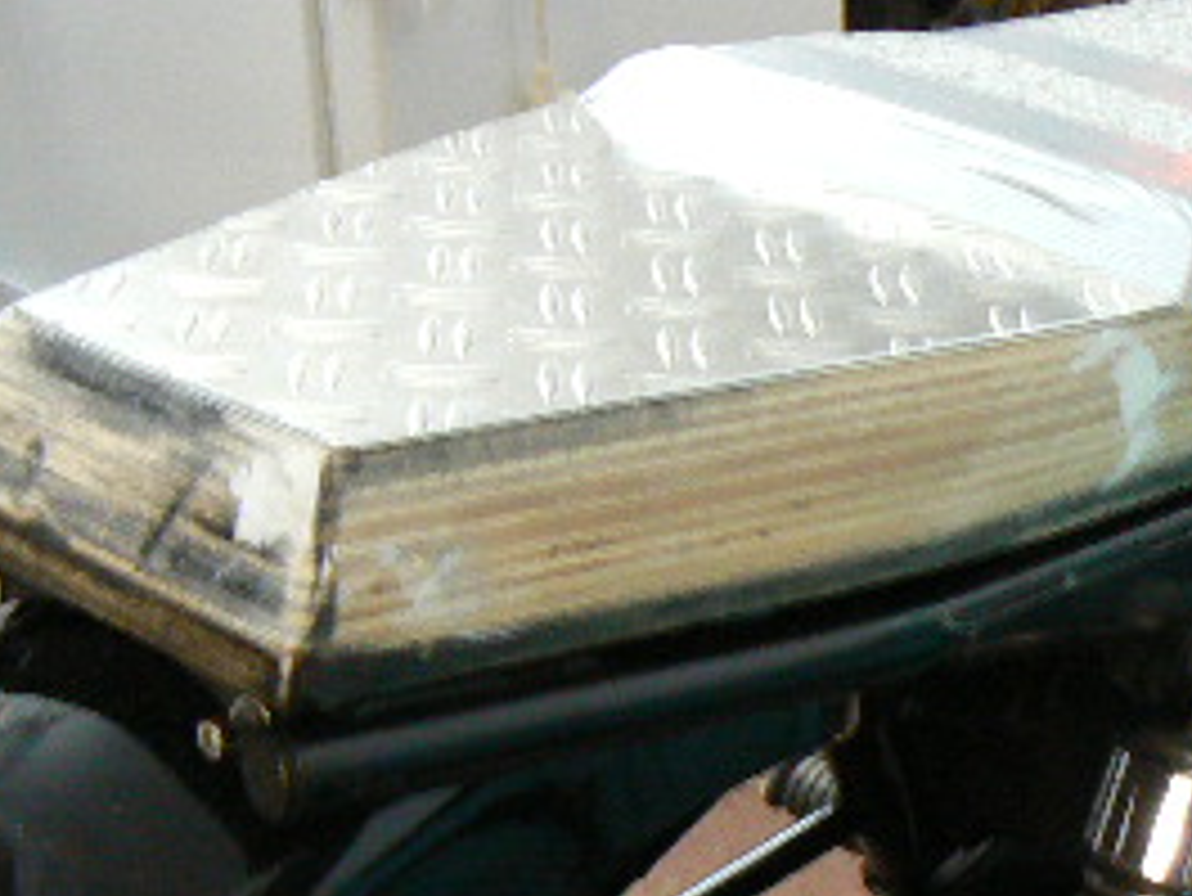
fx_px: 2997
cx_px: 1039
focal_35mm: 87
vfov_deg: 16.6
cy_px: 932
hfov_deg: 22.0
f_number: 2.8
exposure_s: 1/4
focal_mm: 6
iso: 200
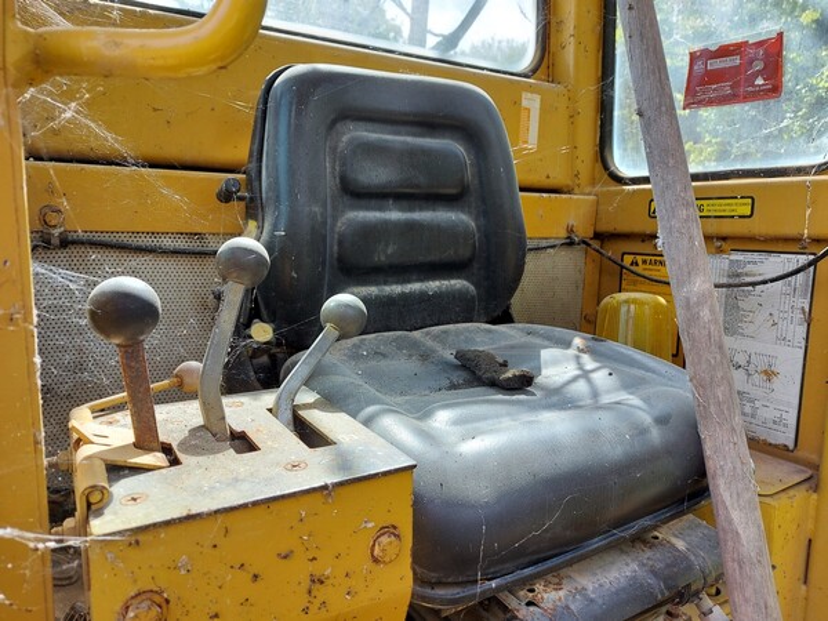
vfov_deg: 56.8
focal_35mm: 24
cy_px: 310
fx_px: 574
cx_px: 414
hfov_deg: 71.6
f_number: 1.8
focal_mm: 5.23
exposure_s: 1/135
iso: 32
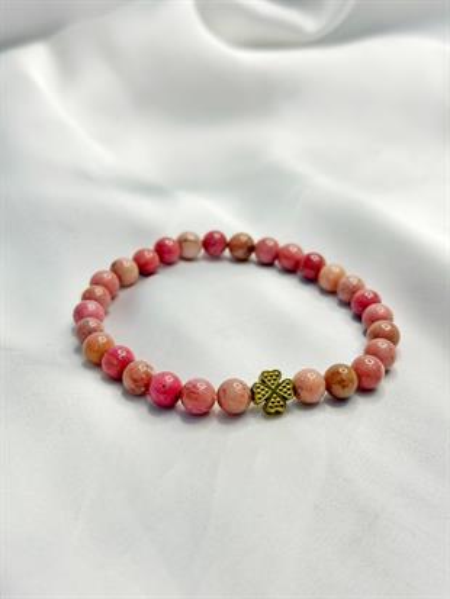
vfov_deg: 39.6
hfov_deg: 30.3
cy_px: 300
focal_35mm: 48
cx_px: 225
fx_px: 832
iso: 64
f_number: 1.78
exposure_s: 1/100
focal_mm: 6.76
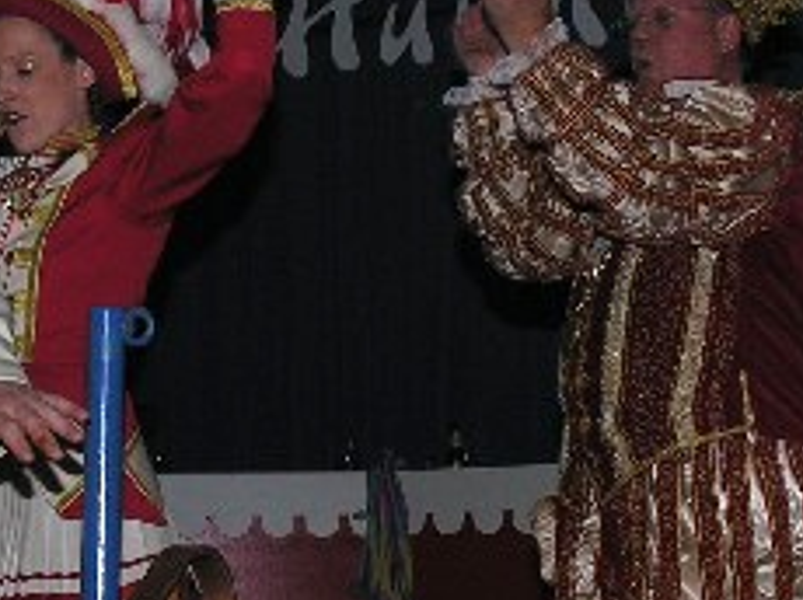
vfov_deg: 12.1
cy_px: 405
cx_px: 147
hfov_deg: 16.0
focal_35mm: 122
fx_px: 2827
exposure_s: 1/60.1
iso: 50
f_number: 4
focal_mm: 8.9
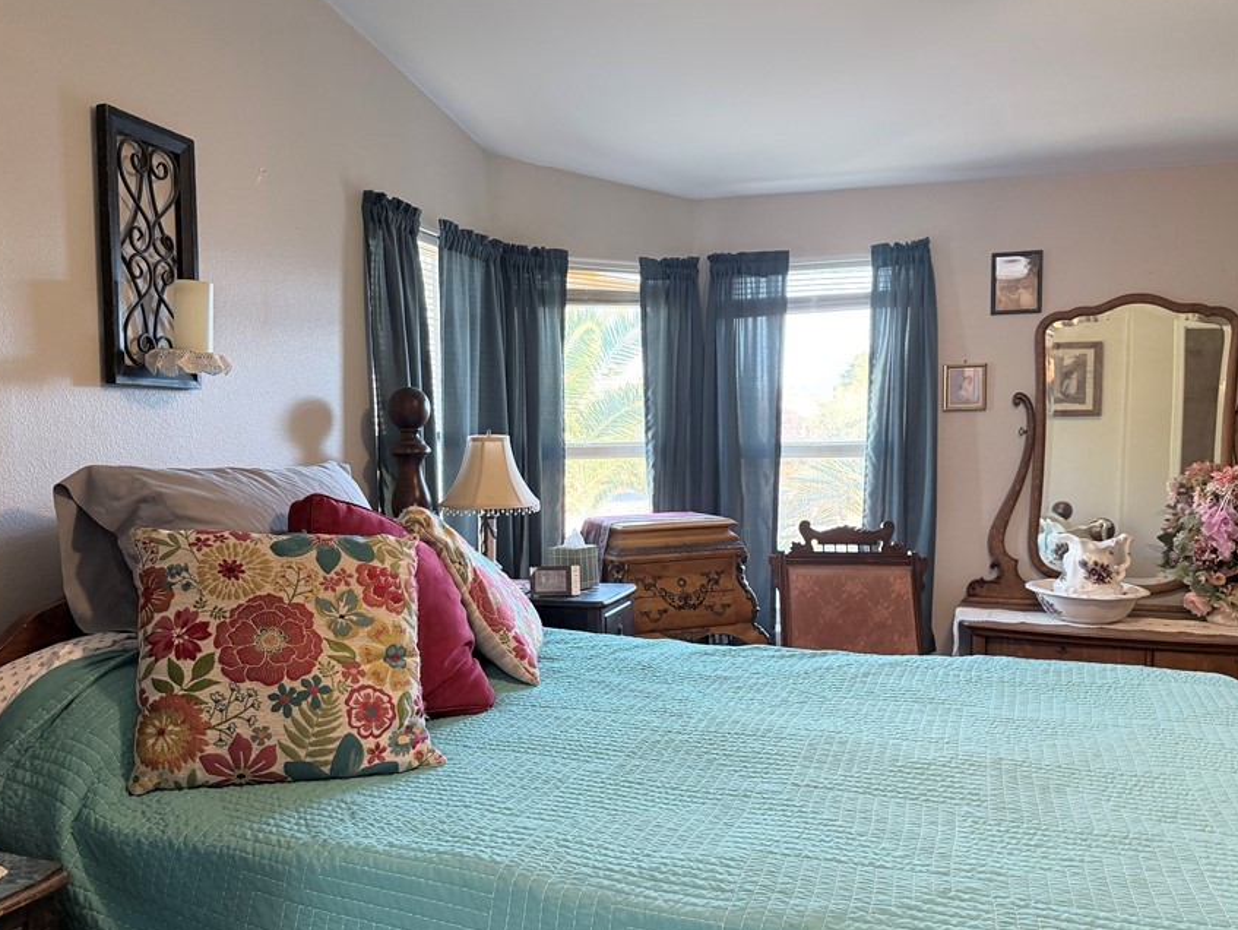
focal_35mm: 29
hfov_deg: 61.6
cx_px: 588
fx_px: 1038
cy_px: 518
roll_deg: +1.1
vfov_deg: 48.2
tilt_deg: -4.9
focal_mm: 6.76
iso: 250
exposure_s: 1/60
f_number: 1.78
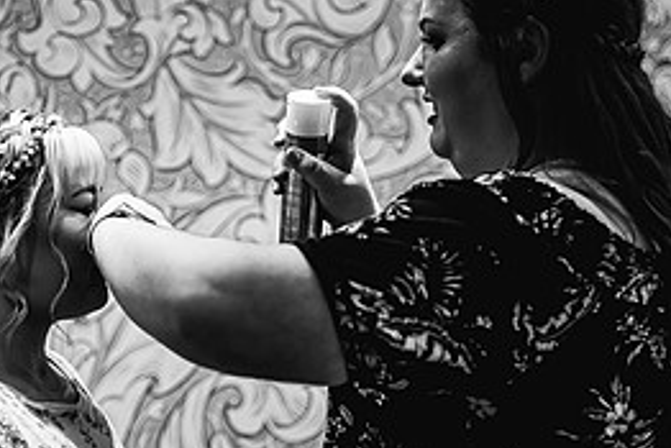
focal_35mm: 79
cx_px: 179
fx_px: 1473
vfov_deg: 17.3
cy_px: 262
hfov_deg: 25.4
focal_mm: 35
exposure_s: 1/250
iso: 400
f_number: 1.4
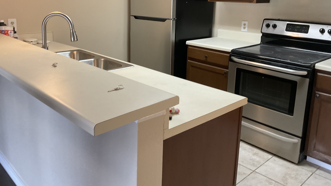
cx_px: 162
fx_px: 298
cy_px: 57
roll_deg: -2.0
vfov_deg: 34.2
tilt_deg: -10.3
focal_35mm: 34
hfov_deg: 58.0
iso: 160
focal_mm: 3
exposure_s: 1/60
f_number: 1.8
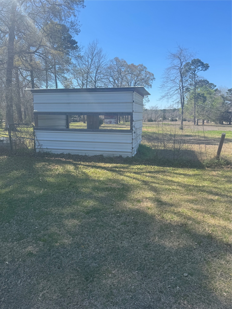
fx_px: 214
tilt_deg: -9.6
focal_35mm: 24
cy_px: 154
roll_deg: +0.6
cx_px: 116
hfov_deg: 56.8
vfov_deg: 71.6
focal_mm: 6.76
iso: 80
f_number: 1.78
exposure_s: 1/2174
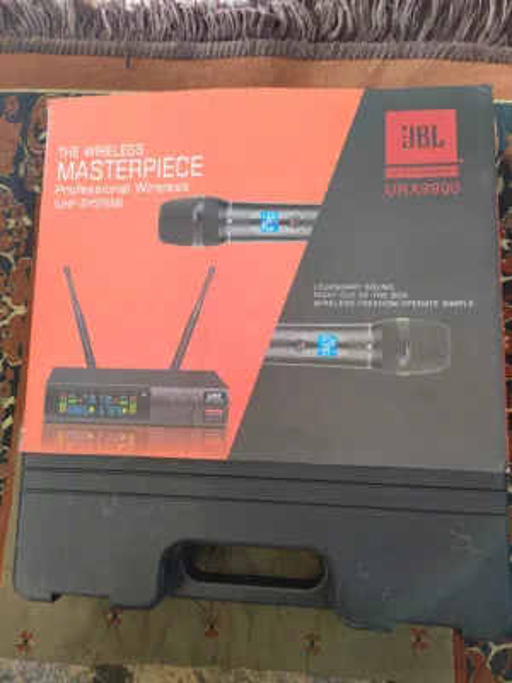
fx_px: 454
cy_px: 342
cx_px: 256
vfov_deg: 73.9
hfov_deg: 58.9
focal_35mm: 23
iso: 1597
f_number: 1.9
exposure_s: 1/50
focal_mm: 5.52
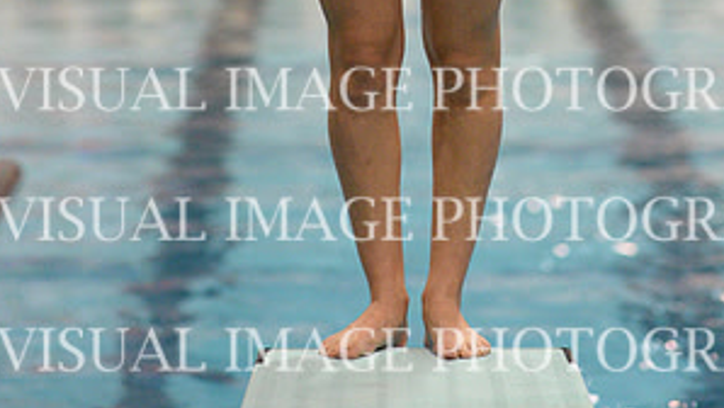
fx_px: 3323
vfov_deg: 6.9
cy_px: -238
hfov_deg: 12.4
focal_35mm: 173
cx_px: 415
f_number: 2
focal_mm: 85
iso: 6400
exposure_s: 1/1250
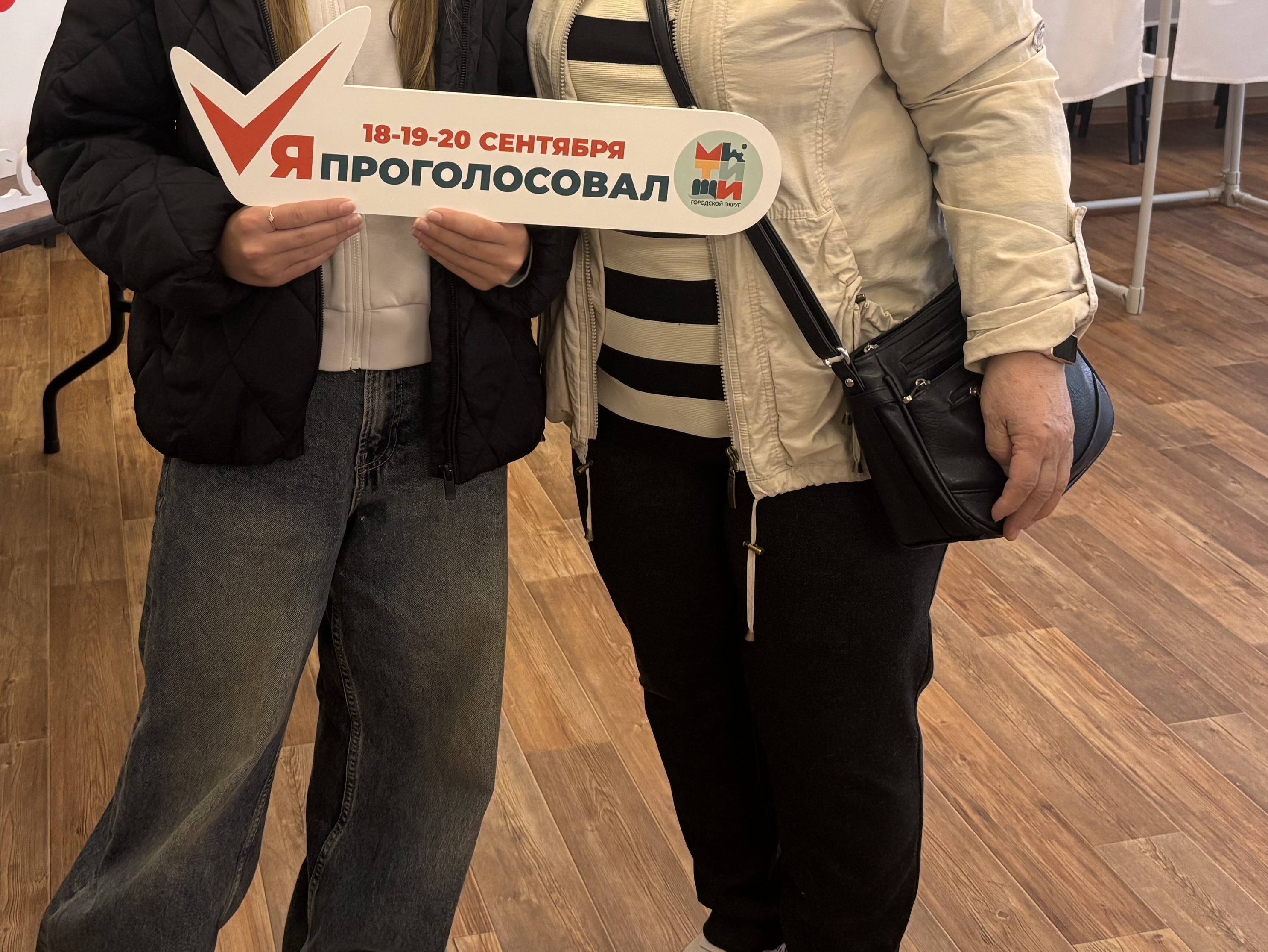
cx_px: 521
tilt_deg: -14.3
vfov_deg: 28.6
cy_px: 219
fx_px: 1832
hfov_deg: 38.1
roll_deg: +0.9
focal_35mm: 50
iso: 250
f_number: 1.6
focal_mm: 5.96
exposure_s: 1/50
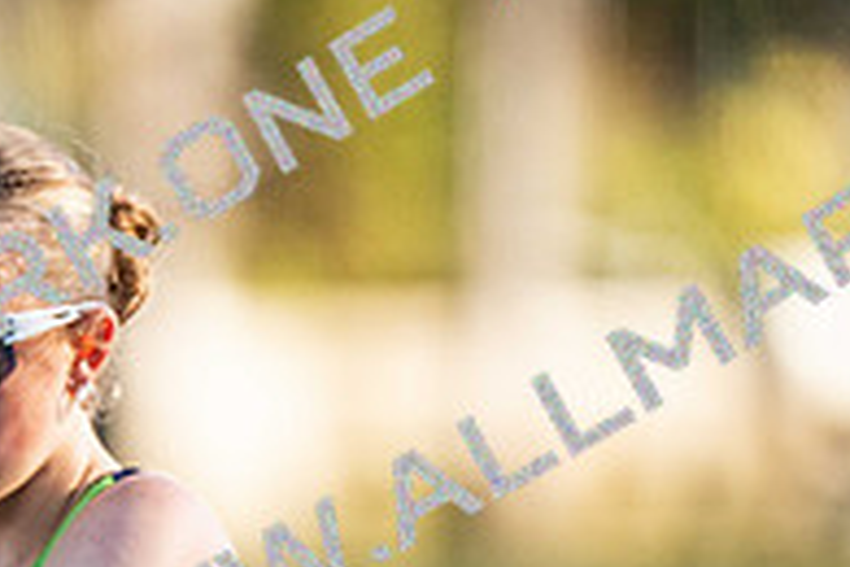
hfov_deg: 1.2
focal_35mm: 1789
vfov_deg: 0.8
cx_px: -340
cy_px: 827
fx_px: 42237
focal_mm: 600
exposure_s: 1/2500
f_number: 4
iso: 640
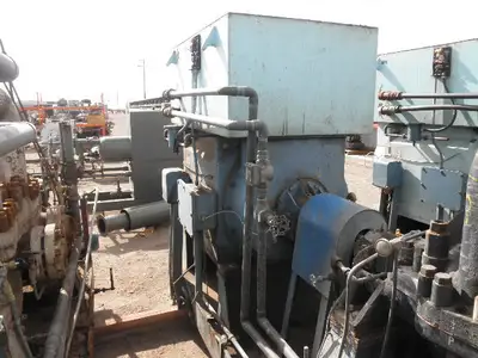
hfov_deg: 63.4
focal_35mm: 28
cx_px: 239
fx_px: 387
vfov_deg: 49.7
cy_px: 179
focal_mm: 5
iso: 64
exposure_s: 1/400
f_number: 3
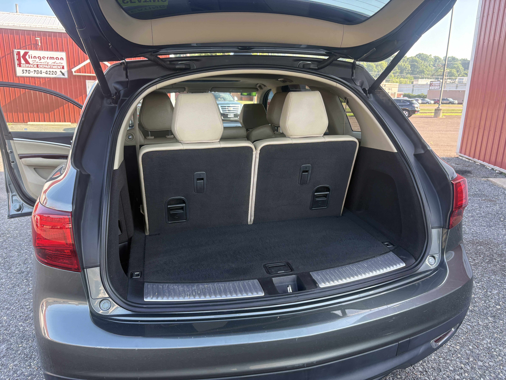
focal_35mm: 26
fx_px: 380
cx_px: 253
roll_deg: -1.1
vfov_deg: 53.1
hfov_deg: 67.3
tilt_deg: -14.5
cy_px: 190
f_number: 1.6
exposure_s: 1/227
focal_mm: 5.96
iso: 64
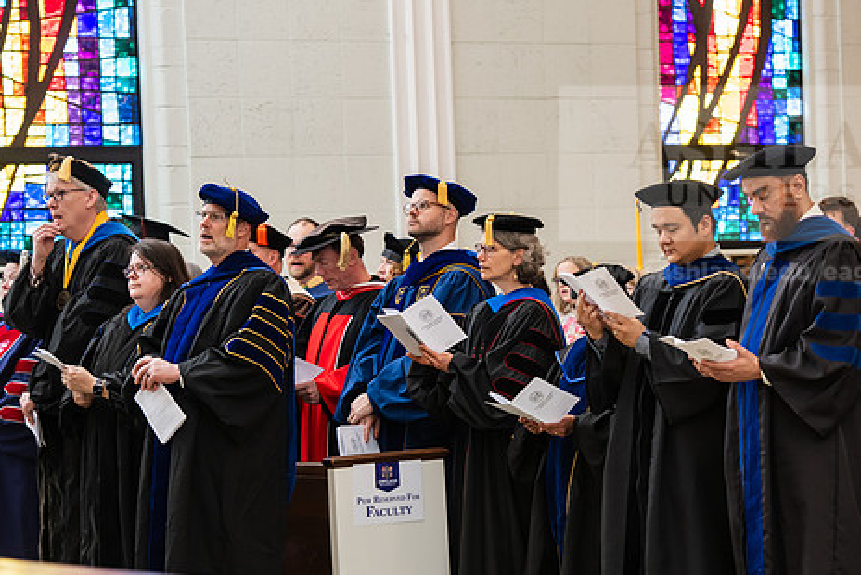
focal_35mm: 145
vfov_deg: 9.5
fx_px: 3470
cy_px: 311
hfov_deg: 14.1
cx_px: 503
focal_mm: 116
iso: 1250
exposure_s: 1/160
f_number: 3.5
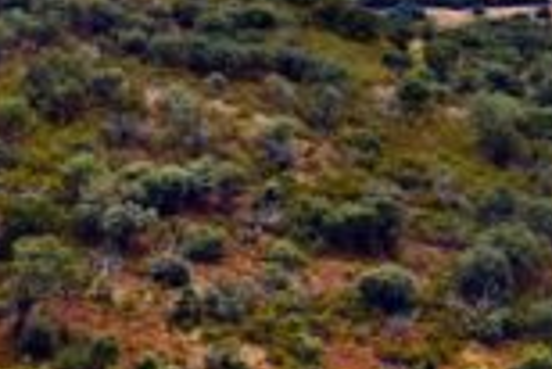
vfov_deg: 7.5
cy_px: -188
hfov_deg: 11.3
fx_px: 2779
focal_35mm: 181
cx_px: 437
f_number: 11
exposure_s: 1/500
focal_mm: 29
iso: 320
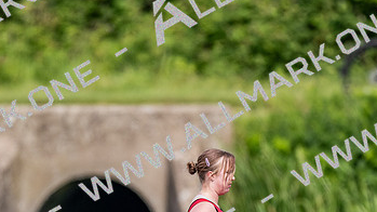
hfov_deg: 1.4
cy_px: 204
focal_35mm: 1565
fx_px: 15639
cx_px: 212
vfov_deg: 0.8
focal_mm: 600
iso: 400
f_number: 4
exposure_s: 1/2500
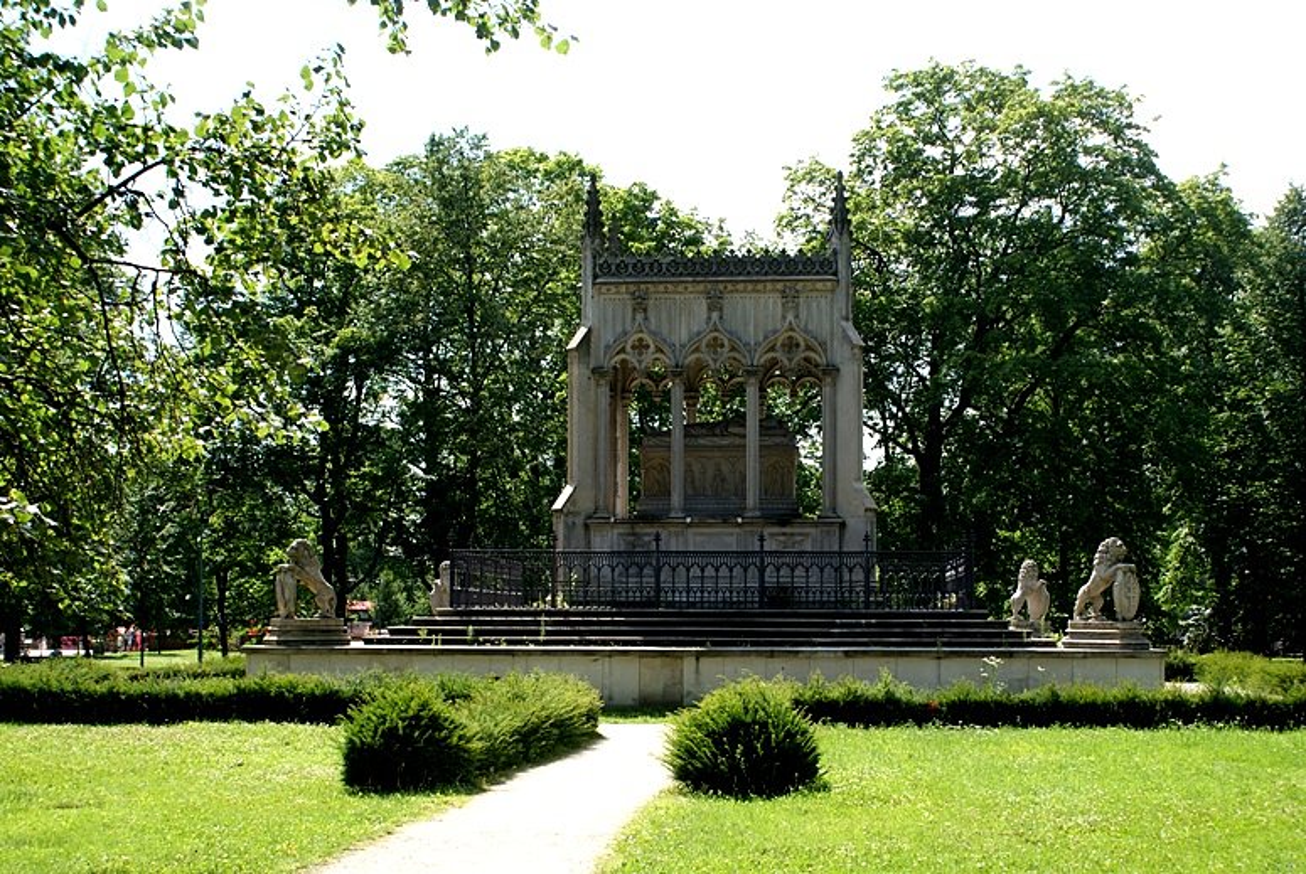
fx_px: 1635
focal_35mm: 45
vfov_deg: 30.0
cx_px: 653
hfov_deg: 43.6
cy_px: 437
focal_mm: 30
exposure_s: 1/125
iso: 100
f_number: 8
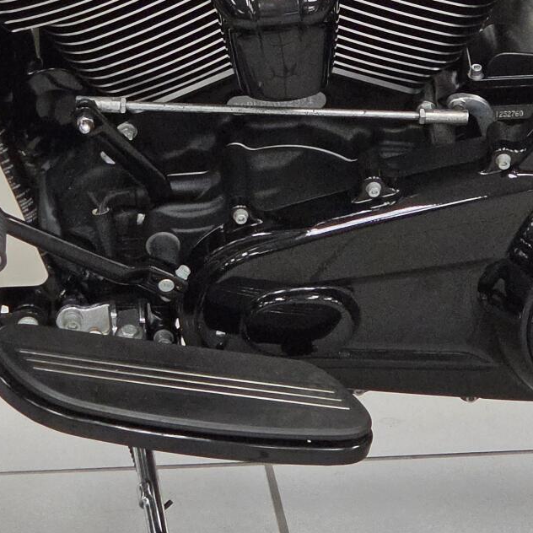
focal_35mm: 193
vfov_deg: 9.0
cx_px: 298
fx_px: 3362
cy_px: 6
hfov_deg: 9.1
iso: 400
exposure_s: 1/120
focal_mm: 7
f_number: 2.4
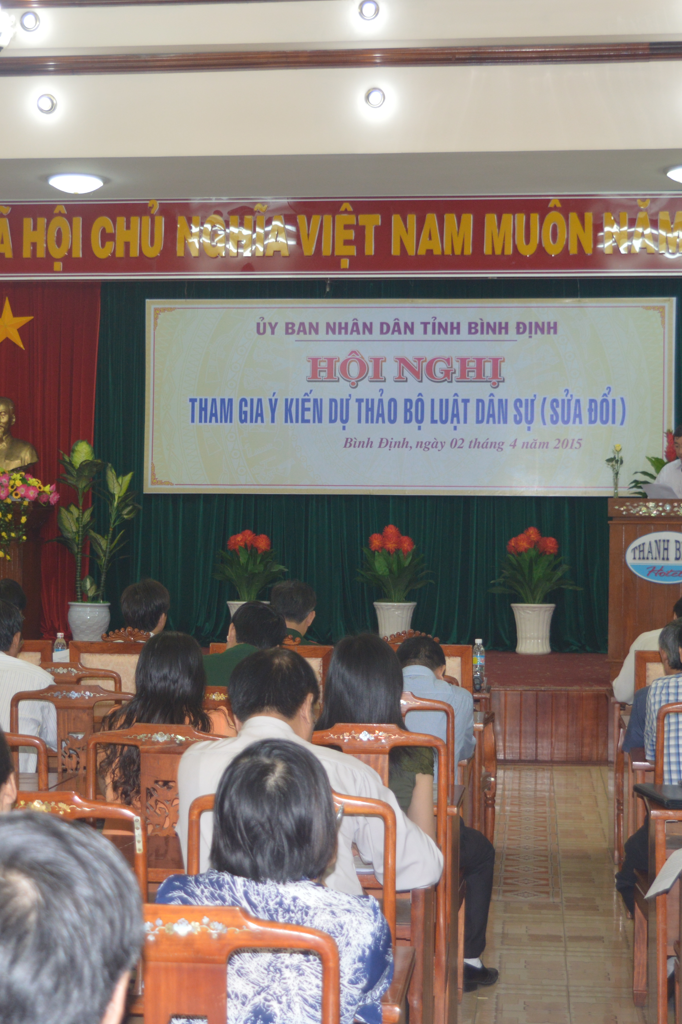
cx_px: 326
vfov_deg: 29.7
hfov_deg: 20.0
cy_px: 511
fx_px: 1932
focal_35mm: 68
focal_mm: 30
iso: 450
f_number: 4.2
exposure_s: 1/30
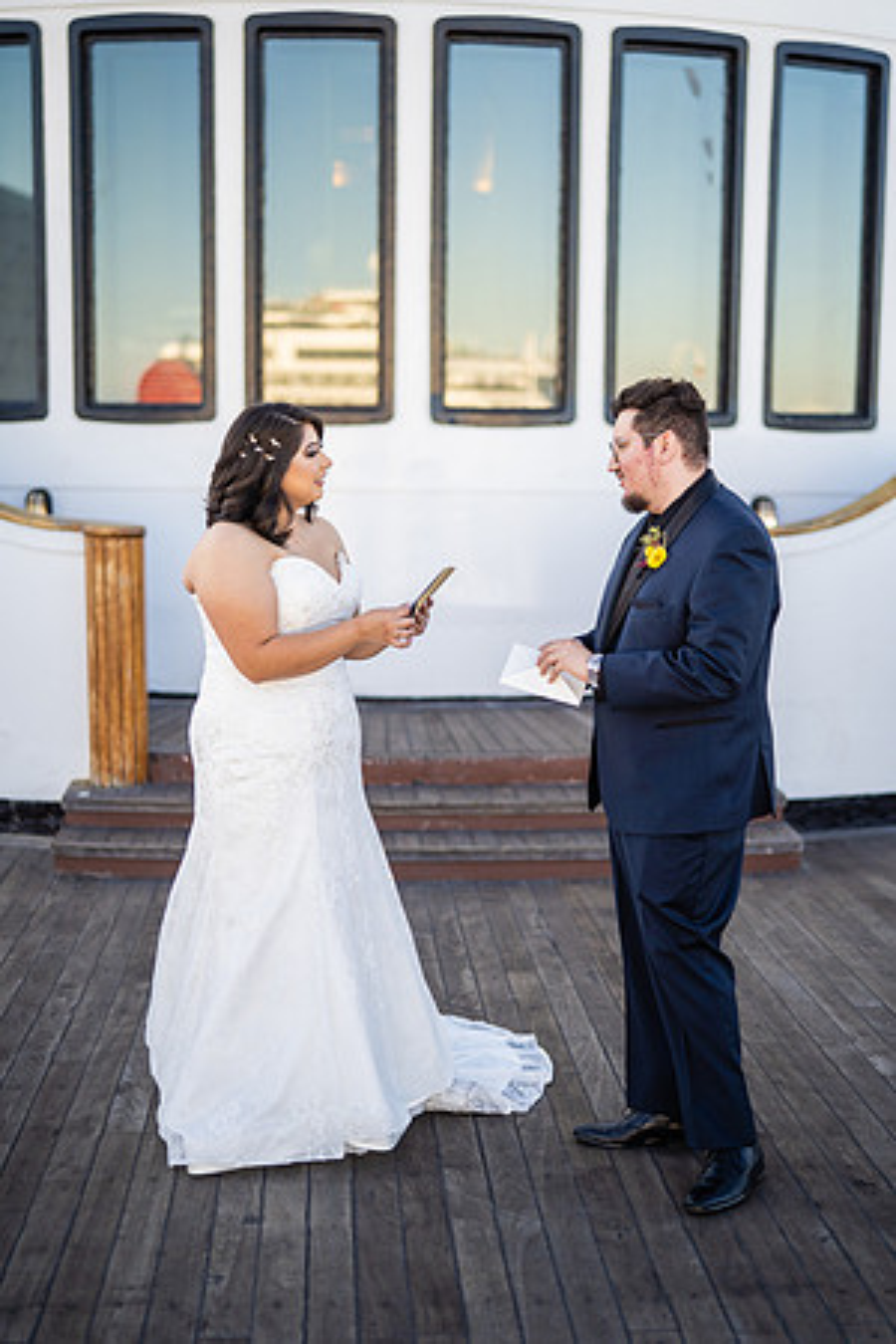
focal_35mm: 50
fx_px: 1867
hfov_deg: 27.0
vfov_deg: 39.6
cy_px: 672
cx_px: 448
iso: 200
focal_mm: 50
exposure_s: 1/2500
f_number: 1.4
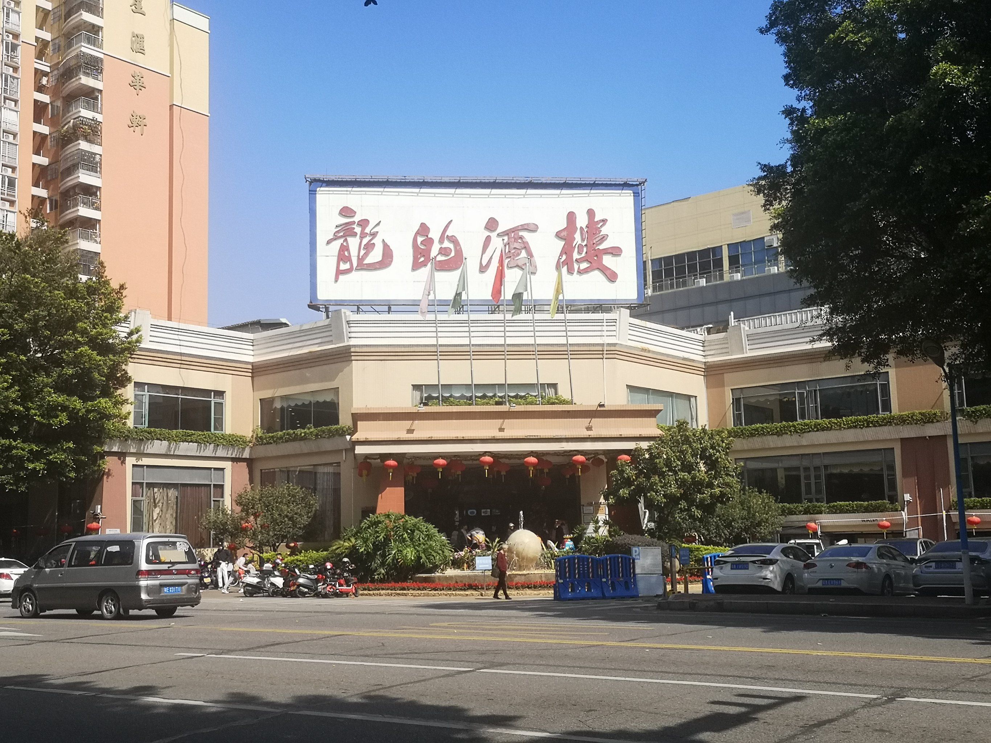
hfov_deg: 46.8
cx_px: 496
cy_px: 372
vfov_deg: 36.0
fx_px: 1145
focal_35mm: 40
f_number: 1.8
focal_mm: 3.95
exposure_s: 1/3333
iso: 50
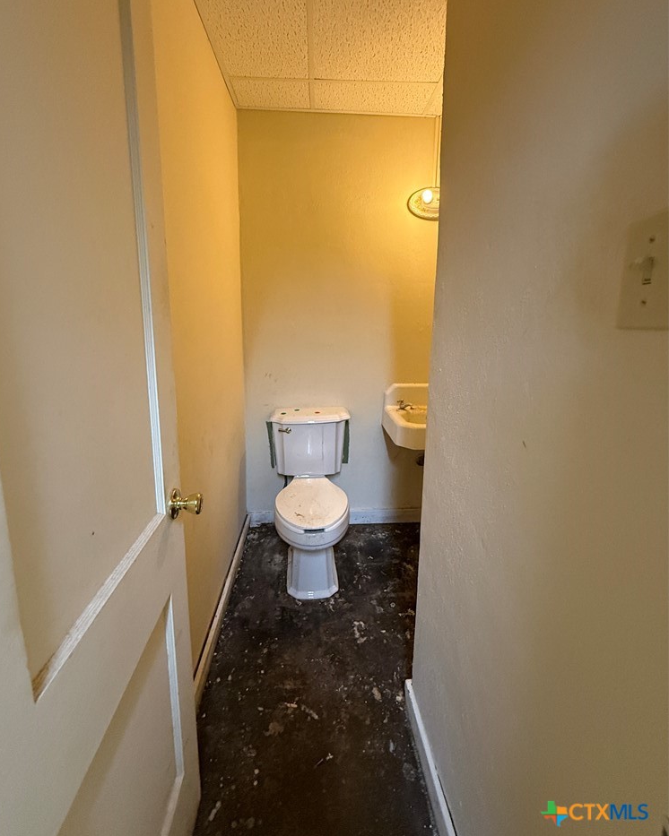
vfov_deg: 96.6
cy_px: 385
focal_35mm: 15
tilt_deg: -9.4
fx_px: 371
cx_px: 326
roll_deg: -1.3
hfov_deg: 84.0
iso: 500
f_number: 2.2
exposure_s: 1/60
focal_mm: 2.22
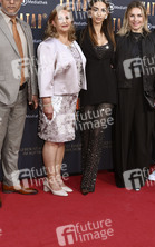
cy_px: 93
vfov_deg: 31.8
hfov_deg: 20.3
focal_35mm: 64
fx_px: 432
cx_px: 55
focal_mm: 31
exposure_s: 1/250
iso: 640
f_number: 5.6
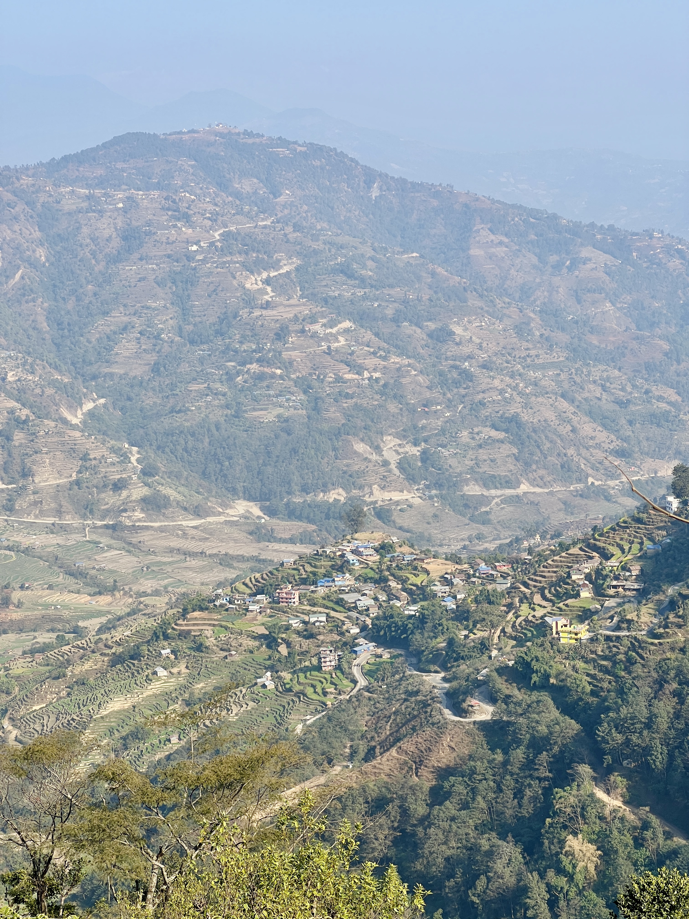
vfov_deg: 25.3
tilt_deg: -7.4
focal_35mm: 77
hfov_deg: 19.1
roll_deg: +3.5
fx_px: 2043
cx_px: 344
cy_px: 460
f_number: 2.8
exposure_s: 1/504
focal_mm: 9
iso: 32
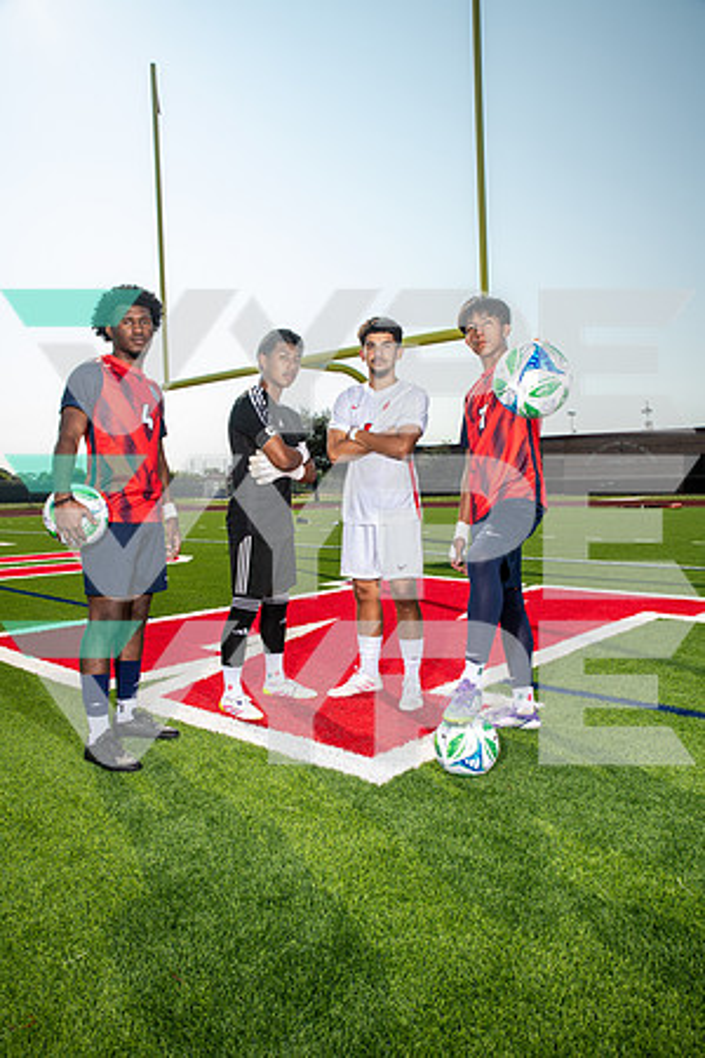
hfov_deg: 49.6
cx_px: 352
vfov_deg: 69.4
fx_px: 764
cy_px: 529
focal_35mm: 26
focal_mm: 26
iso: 100
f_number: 6.3
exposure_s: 1/400
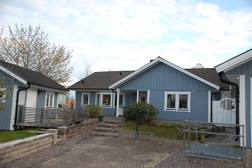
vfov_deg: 39.9
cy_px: 84
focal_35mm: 33
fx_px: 231
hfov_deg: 57.3
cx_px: 126
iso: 400
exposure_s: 1/400
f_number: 3.8
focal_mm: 22
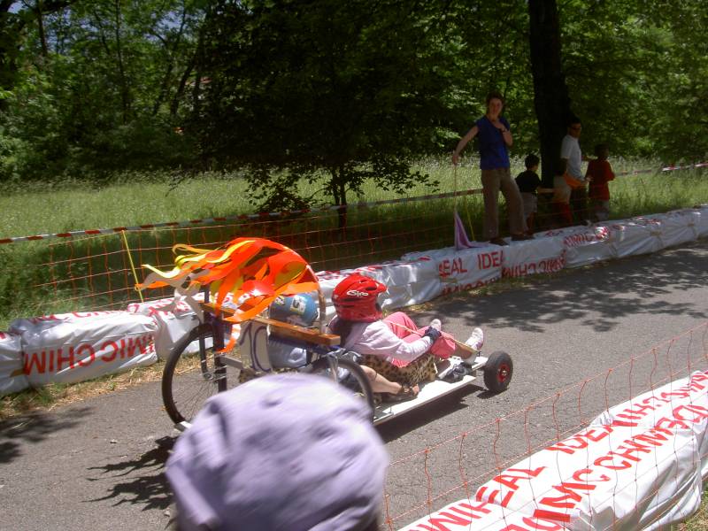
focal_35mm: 39
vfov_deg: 36.8
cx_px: 354
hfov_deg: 47.9
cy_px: 266
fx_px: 798
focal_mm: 8
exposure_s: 1/400
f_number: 4.7
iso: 100
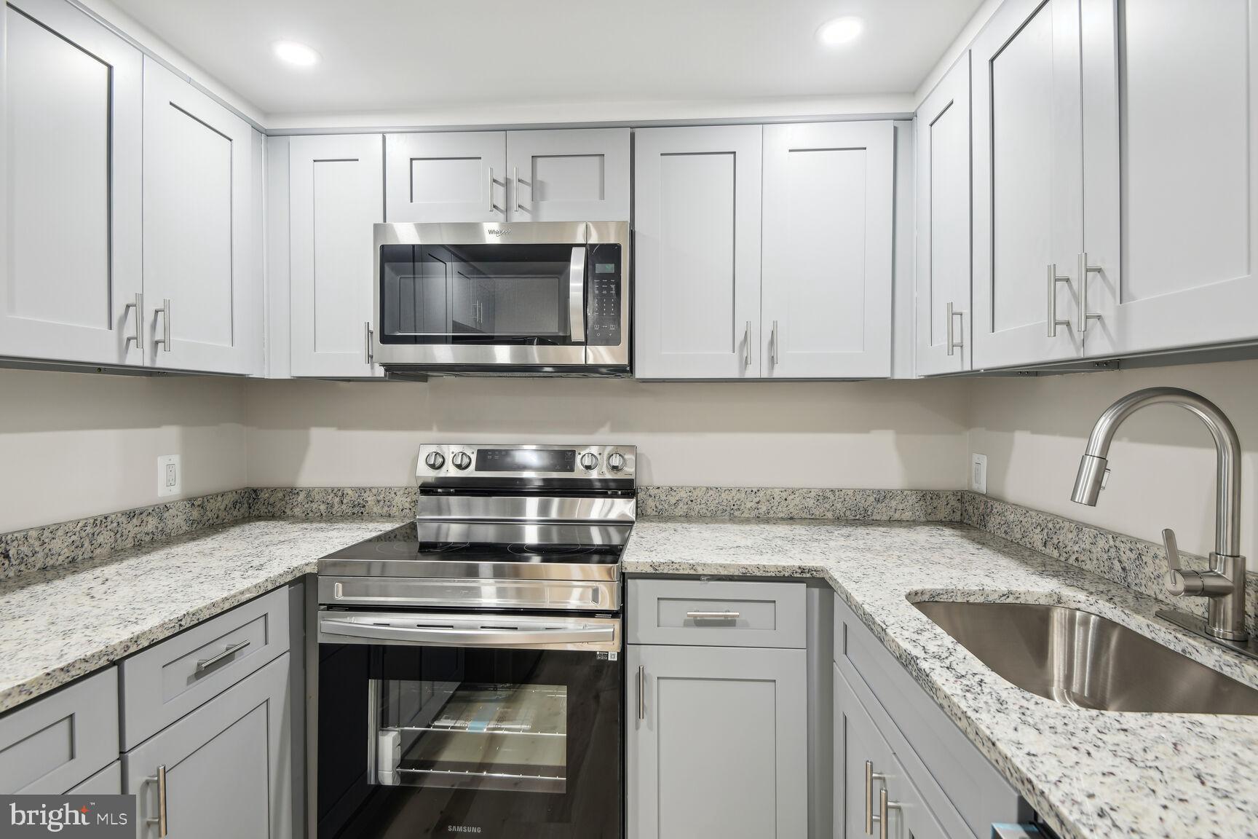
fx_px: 559
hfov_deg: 96.7
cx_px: 629
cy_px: 420
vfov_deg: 73.7
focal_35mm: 16
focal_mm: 16
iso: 200
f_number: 8
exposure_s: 1/5
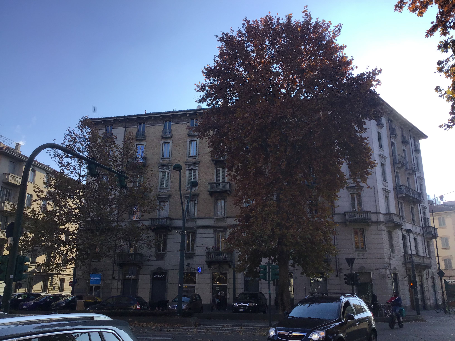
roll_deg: +0.2
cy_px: 170
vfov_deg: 45.4
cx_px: 228
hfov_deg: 58.4
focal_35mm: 31
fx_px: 407
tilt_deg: +16.5
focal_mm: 3.3
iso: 25
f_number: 2.4
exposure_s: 1/895
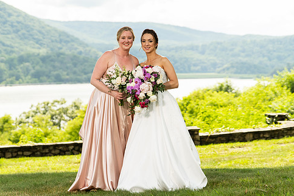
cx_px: 154
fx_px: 735
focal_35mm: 90
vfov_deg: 15.2
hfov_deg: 22.6
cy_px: 102
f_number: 2.8
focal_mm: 70
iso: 1000
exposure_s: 1/4000
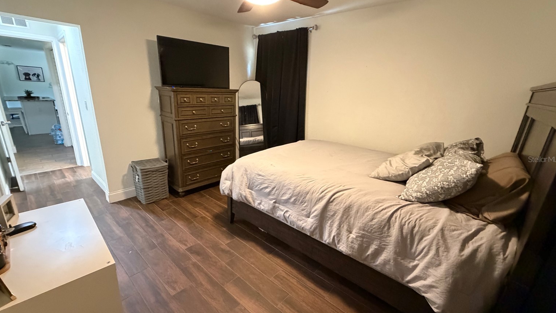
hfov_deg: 99.3
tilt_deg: -16.7
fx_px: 236
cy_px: 159
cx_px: 271
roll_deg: -2.7
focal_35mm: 16
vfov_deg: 67.1
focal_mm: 2.22
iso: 1000
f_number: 2.2
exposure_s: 1/40
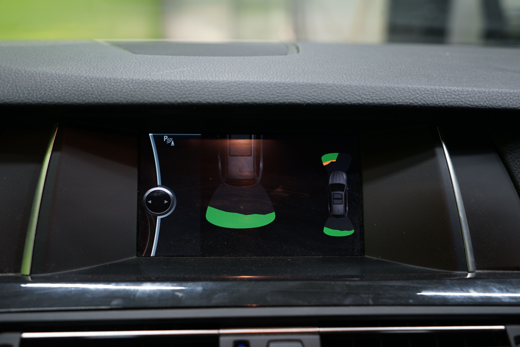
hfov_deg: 42.7
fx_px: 664
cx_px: 260
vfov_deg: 29.2
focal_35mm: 46
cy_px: 174
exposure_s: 1/20
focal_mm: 46
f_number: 4.5
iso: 320
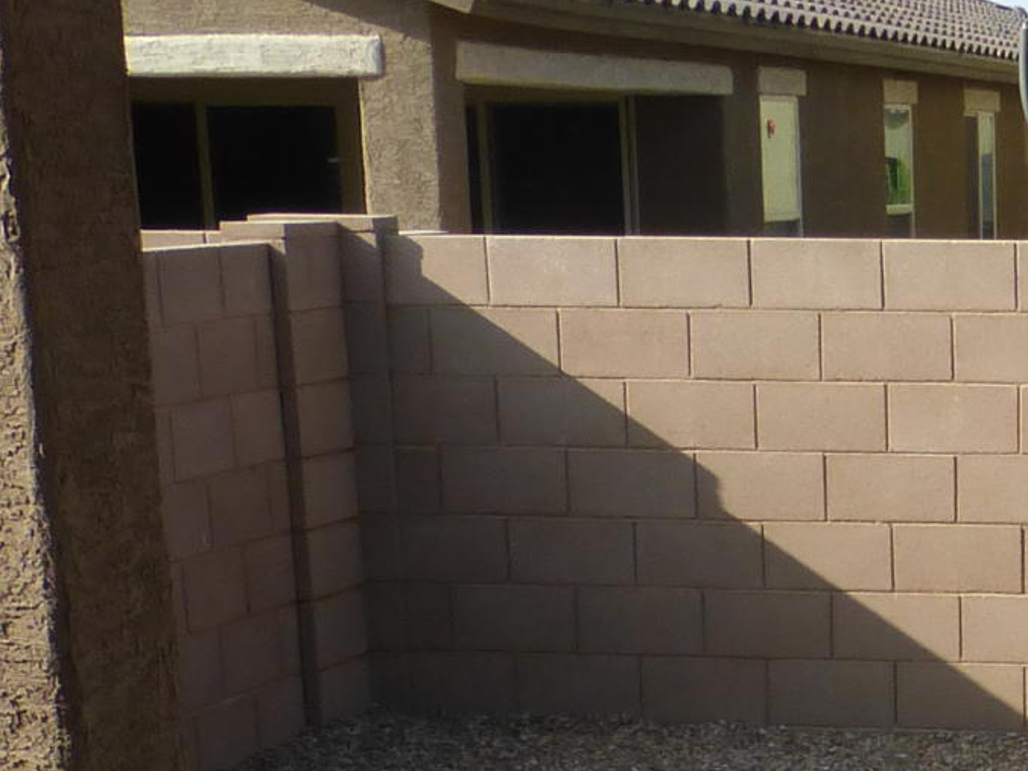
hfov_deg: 16.7
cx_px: 1366
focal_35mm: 111
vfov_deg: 12.8
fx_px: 3296
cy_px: 1046
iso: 100
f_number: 4
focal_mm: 4.3
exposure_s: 1/400
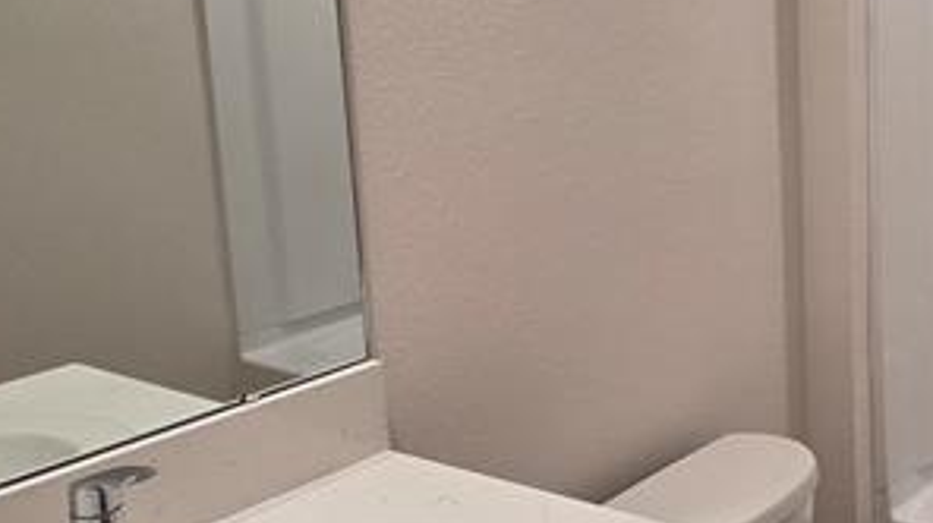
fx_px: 1211
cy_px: 151
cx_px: 1018
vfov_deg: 24.2
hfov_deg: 36.0
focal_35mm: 49
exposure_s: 1/120
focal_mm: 2.2
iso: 250
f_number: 2.2
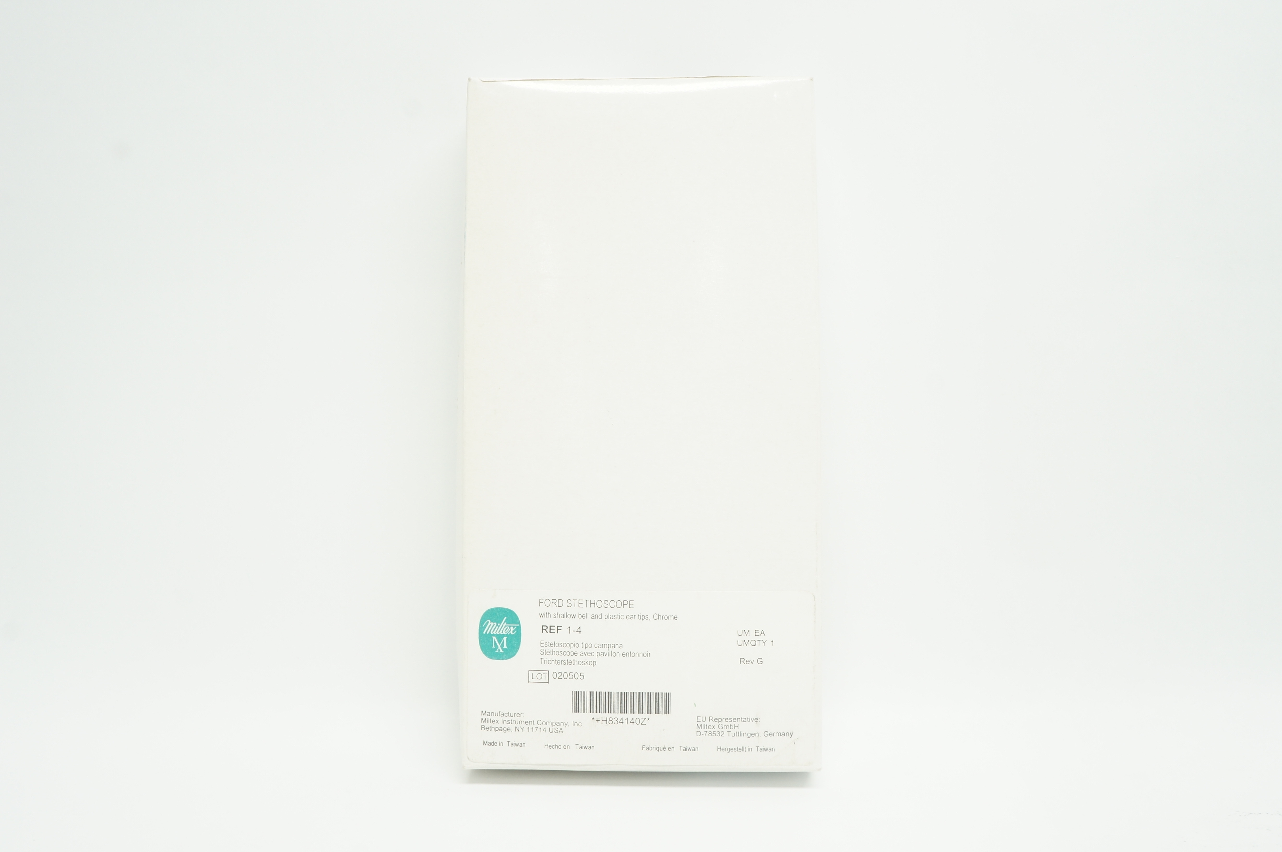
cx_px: 641
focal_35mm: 30
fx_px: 1067
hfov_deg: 62.0
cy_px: 426
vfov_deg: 43.5
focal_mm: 20
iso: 400
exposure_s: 1/15
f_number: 10
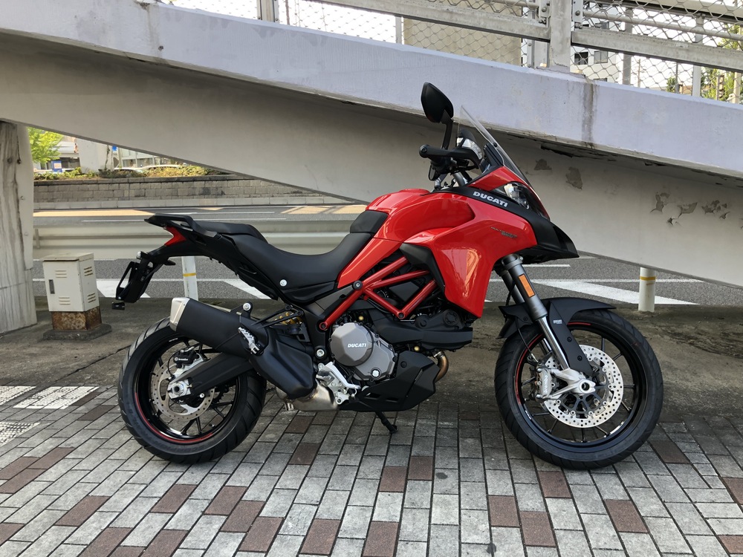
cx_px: 372
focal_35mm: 28
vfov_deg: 49.7
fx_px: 601
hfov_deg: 63.4
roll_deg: +1.3
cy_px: 278
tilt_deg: -11.0
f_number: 1.8
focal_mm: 3.99
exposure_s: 1/130
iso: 20
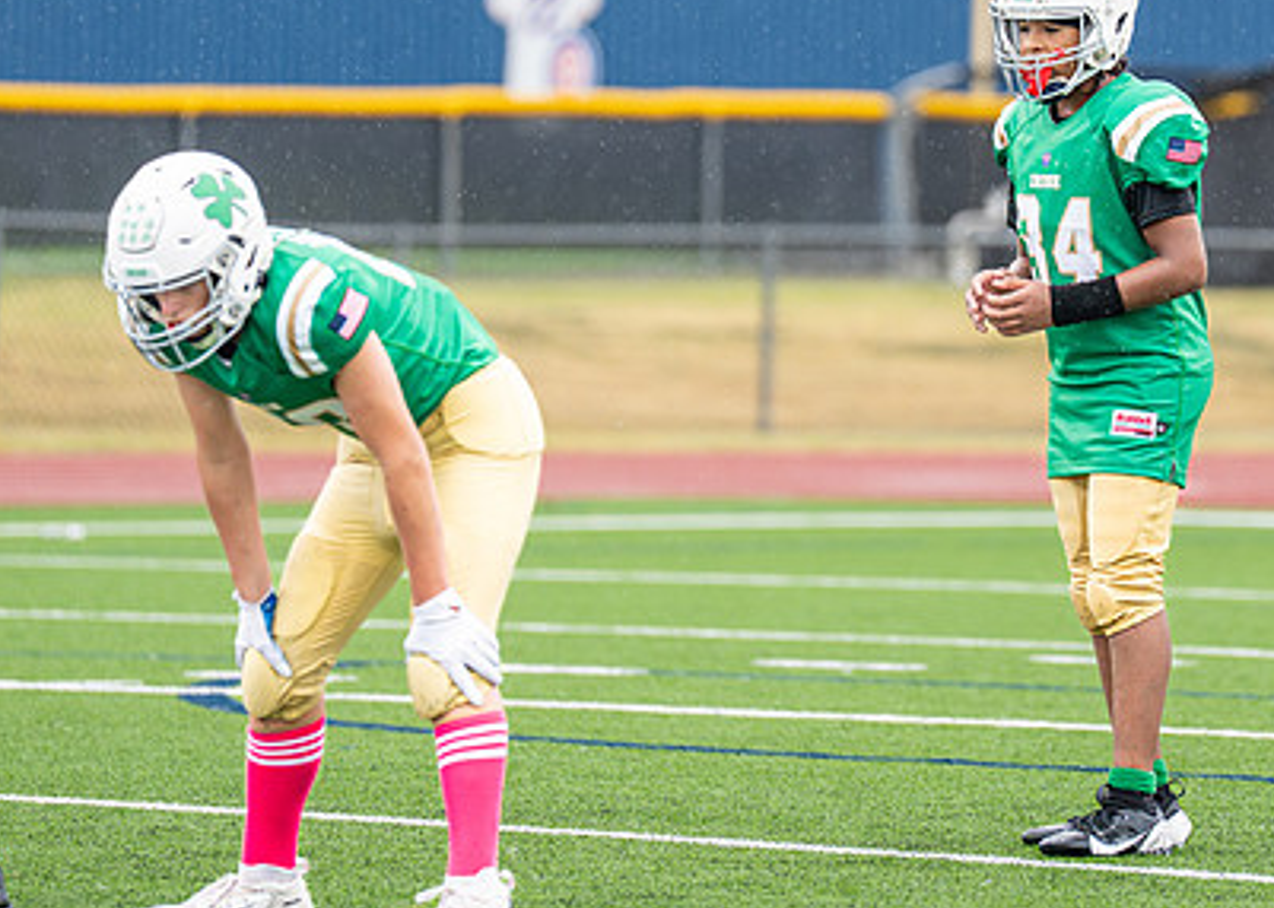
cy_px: 261
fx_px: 16129
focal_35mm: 446
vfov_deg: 3.2
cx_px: 1009
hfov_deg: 4.5
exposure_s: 1/1250
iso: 320
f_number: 2.8
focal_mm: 200
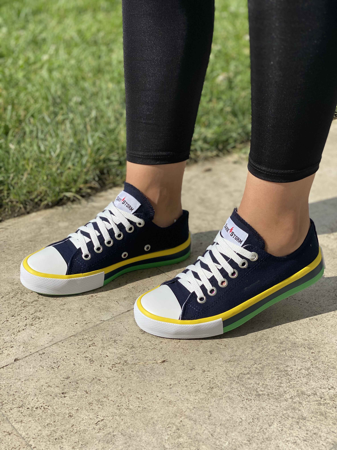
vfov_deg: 36.8
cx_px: 168
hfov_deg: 28.0
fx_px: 675
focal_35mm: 52
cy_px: 225
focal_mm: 6
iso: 20
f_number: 2
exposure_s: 1/2083
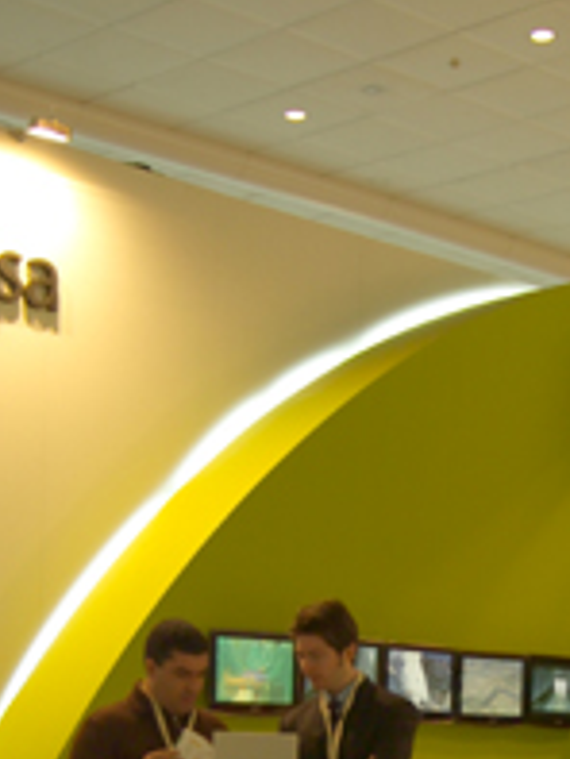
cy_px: 717
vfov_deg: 22.3
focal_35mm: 85
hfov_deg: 17.2
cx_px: 462
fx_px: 1864
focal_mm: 29
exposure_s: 1/15
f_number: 4
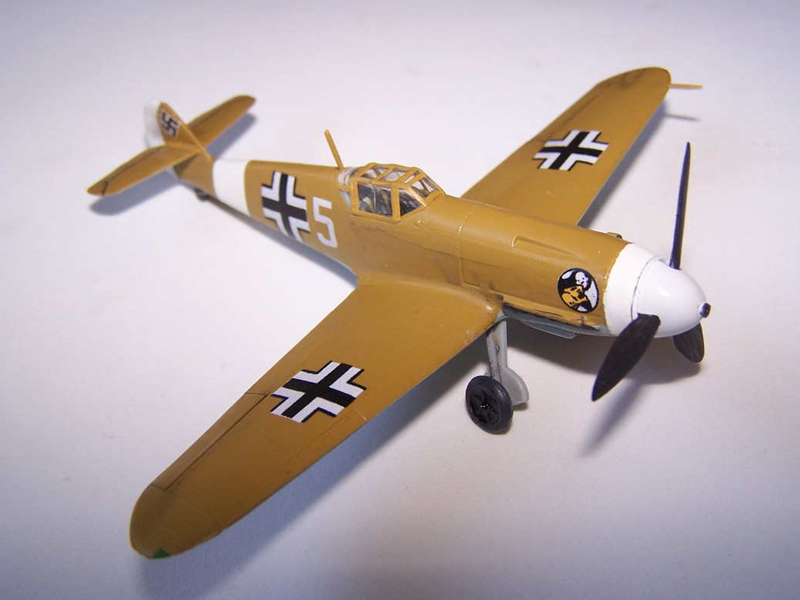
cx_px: 405
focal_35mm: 39
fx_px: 901
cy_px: 306
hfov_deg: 47.9
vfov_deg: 36.8
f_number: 2.8
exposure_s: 1/60
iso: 80
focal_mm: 6.3
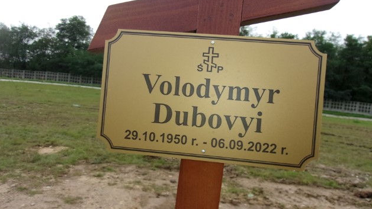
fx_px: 296
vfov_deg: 38.9
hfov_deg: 64.3
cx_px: 189
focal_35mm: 30
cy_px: 100
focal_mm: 4.9
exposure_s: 1/100
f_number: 10.4
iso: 200
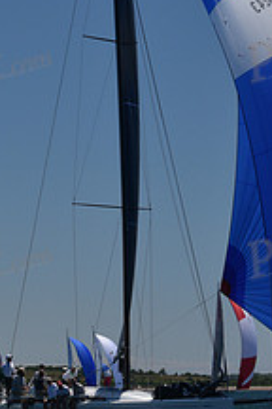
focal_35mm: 209
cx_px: 150
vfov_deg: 9.8
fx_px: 2368
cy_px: 159
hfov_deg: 6.6
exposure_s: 1/800
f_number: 9
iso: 250
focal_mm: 78
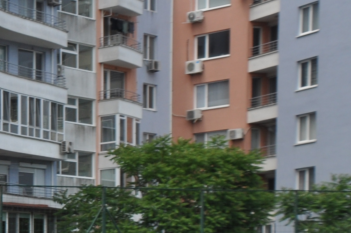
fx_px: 1305
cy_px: 382
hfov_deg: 13.7
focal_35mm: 134
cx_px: -274
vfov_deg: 9.8
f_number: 8
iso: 200
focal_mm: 24
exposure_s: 1/250
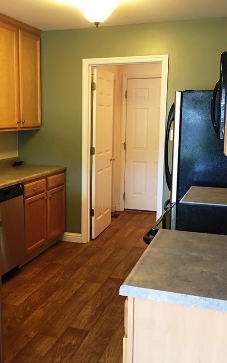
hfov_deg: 30.3
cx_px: 77
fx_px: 416
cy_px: 185
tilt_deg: -8.9
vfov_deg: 47.2
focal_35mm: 42
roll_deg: +1.0
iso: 50
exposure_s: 1/15
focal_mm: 4.15
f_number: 2.2
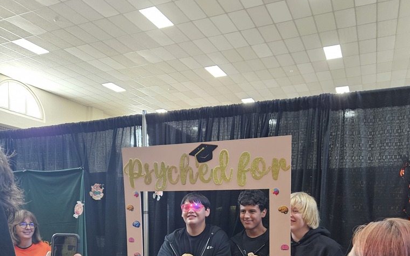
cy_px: 229
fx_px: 369
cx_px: 207
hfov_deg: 58.1
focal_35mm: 33
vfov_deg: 36.1
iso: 640
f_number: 1.8
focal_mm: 5.4
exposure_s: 1/60
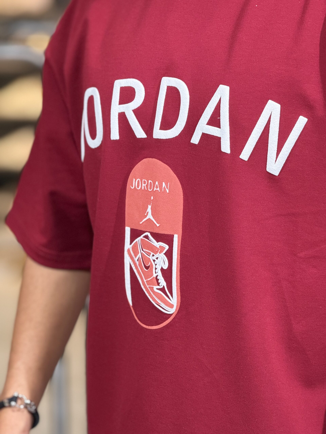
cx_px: 163
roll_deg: -1.2
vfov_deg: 16.4
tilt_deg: -8.1
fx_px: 1507
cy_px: 217
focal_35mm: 120
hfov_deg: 12.3
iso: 250
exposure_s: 1/100
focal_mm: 15.66
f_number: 2.8
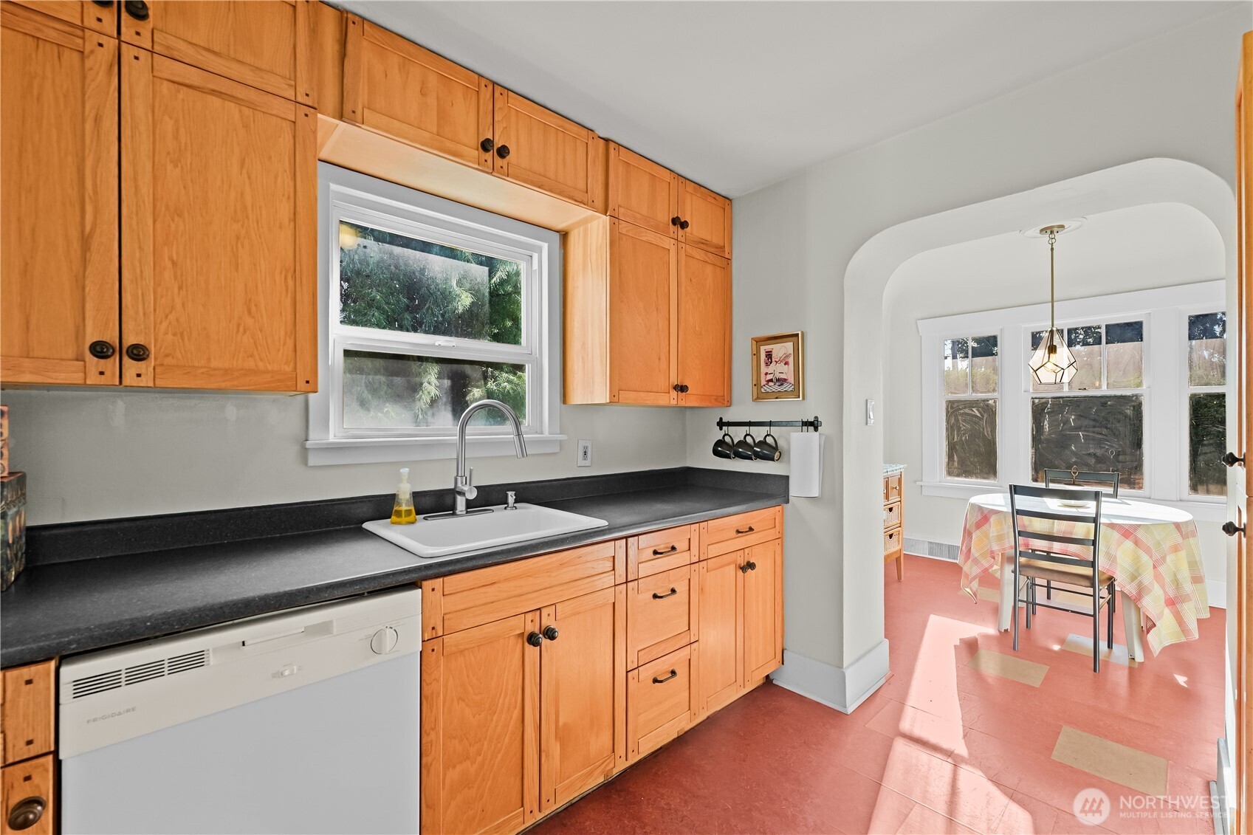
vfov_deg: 81.2
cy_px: 418
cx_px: 626
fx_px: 487
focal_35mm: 14
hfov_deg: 104.3
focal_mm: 14
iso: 500
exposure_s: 1/60
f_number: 5.6
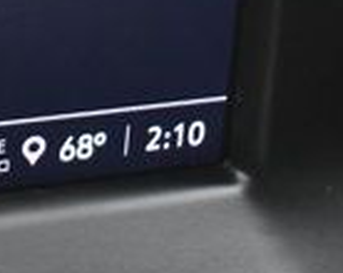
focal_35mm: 209
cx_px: -214
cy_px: -58
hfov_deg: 9.0
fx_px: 2119
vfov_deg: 7.3
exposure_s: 1/125
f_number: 4.5
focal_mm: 32
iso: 2000
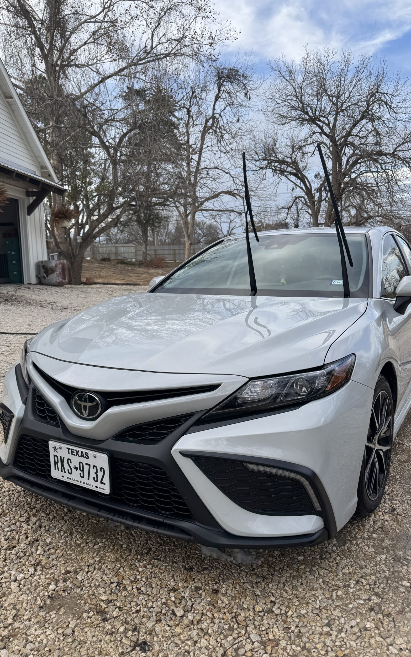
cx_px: 218
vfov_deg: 70.4
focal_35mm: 26
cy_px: 322
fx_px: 466
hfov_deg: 47.6
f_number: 1.78
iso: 80
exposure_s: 1/1261
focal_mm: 6.76
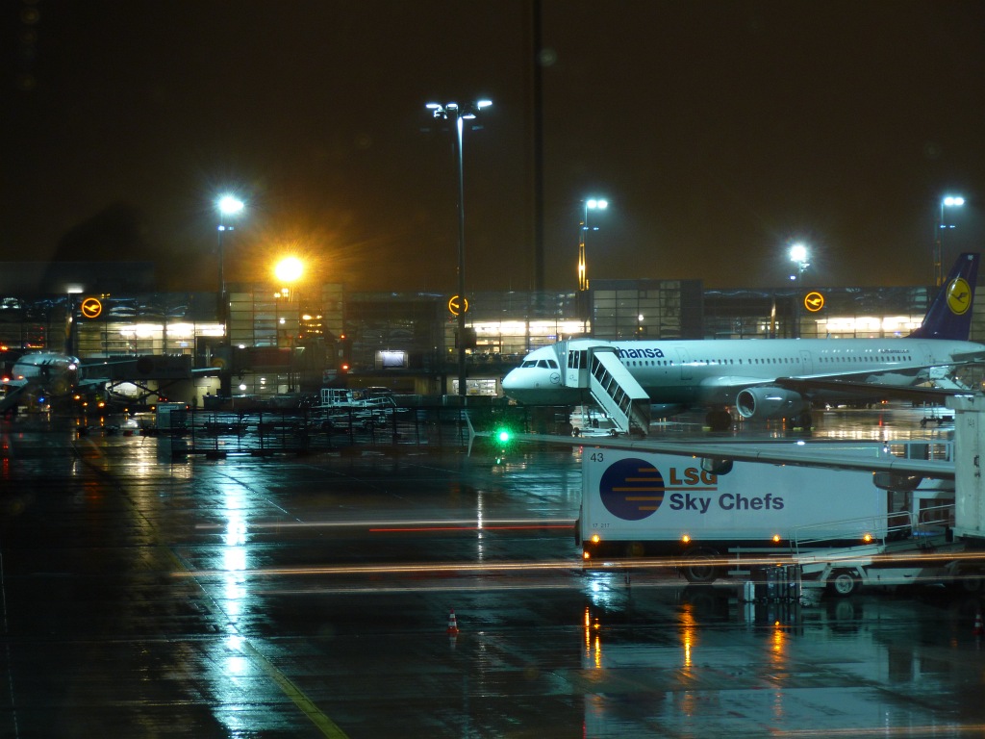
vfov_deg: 12.0
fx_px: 3500
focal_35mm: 123
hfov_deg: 16.0
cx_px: 492
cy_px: 370
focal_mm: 22.1
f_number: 5.7
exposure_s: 2.5
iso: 100
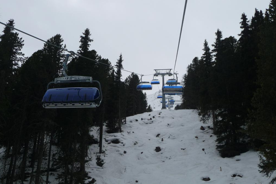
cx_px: 139
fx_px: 291
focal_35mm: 38
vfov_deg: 35.1
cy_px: 86
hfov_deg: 50.7
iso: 100
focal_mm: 6
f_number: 9
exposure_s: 1/320
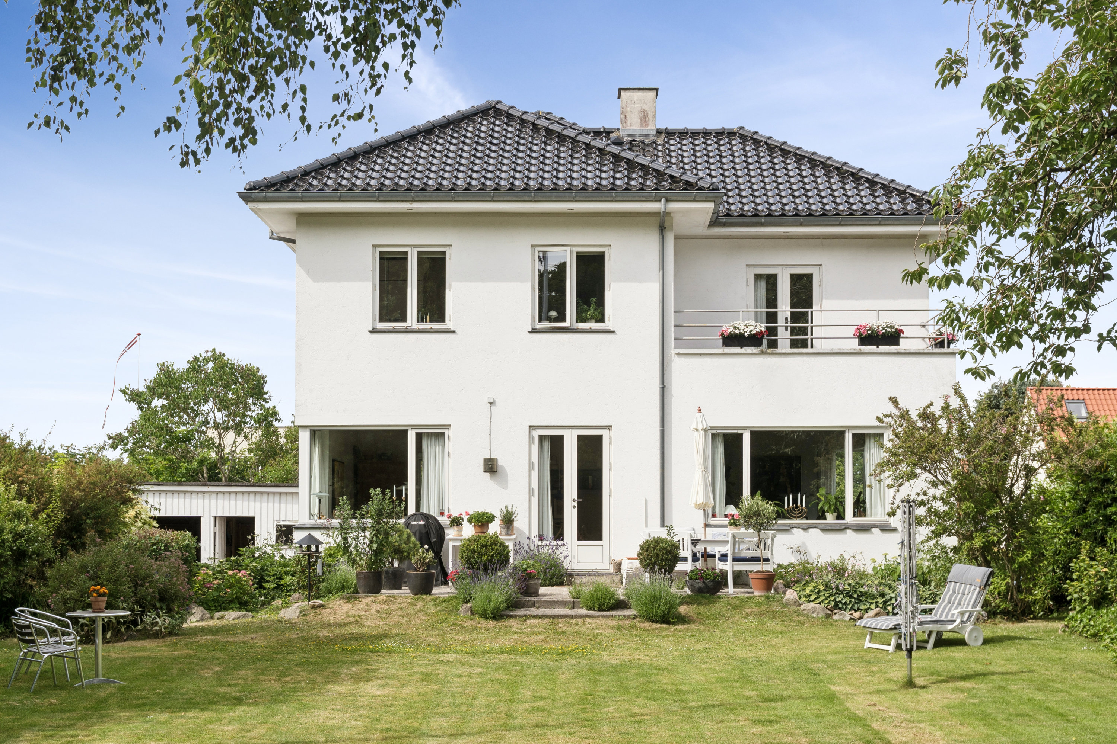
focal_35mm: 50
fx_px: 1536
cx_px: 558
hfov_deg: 40.0
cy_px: 372
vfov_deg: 27.3
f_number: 9
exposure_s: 1/200
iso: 100
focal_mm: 33
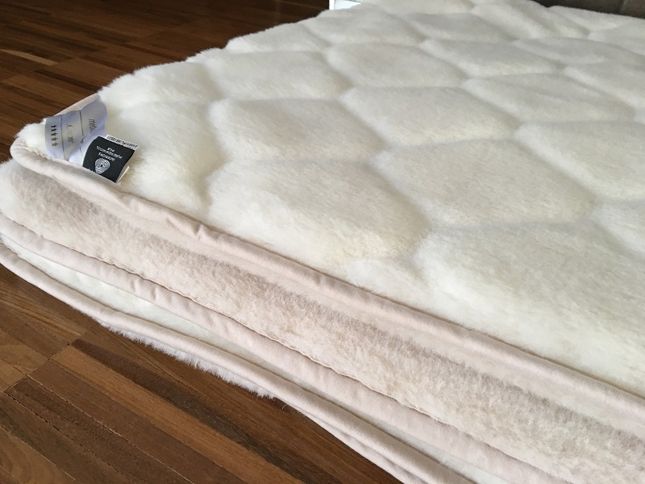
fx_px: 540
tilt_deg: -36.1
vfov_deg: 48.2
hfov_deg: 61.7
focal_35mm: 29
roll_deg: -1.4
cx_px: 322
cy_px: 242
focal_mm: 4.15
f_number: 2.2
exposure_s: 1/33
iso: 125
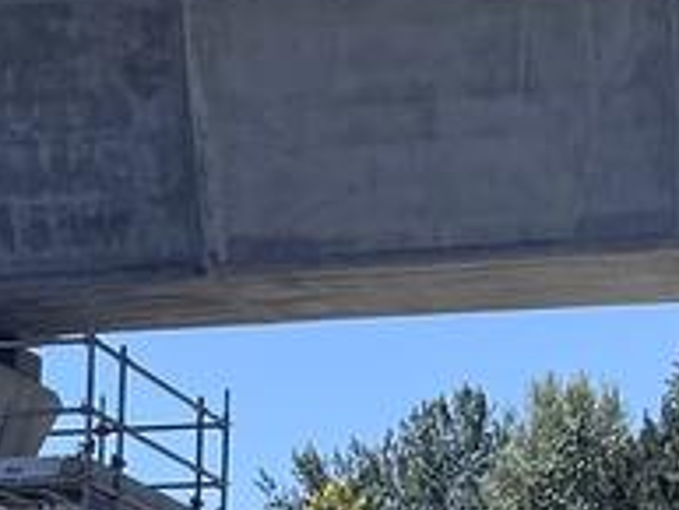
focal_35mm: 159
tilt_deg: -5.7
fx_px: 3121
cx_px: -1031
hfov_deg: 10.4
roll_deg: +0.5
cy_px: 1579
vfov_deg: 7.9
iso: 80
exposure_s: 1/4310
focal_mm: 6.76
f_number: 1.78
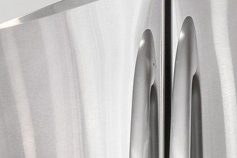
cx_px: -85
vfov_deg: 13.2
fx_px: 579
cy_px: 328
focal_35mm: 88
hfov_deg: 20.7
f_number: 8
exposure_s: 1/3.33
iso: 250
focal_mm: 10.5
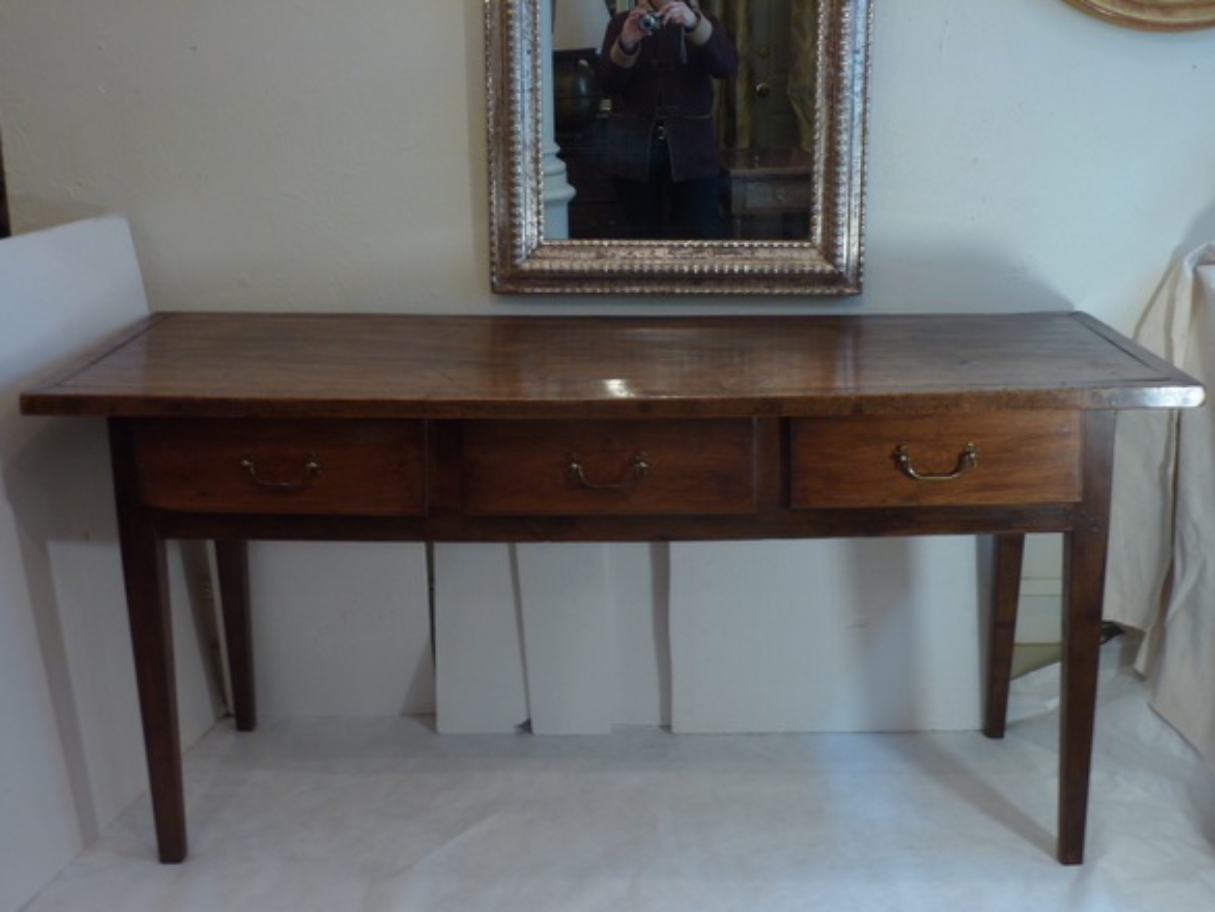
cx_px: 618
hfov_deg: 43.8
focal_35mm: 43
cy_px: 454
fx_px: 1510
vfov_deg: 33.6
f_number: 3.7
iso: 80
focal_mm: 6.9
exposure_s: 1/8
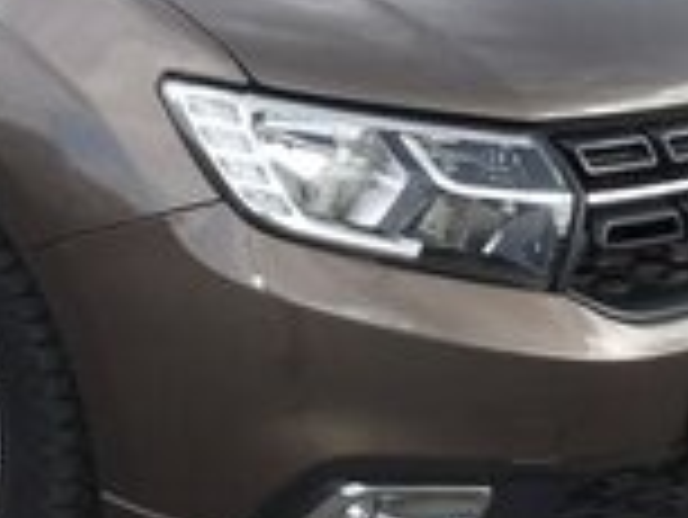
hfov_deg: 22.2
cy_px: 36
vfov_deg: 16.9
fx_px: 1711
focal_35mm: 86
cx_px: 63
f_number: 3
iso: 100
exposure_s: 1/347
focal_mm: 4.9
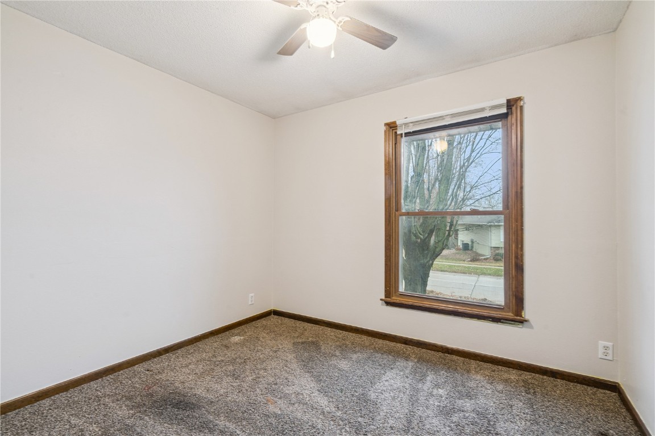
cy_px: 218
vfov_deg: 73.7
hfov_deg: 96.7
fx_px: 291
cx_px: 328
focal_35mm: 16
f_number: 10
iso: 400
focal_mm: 16
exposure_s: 1/1.67
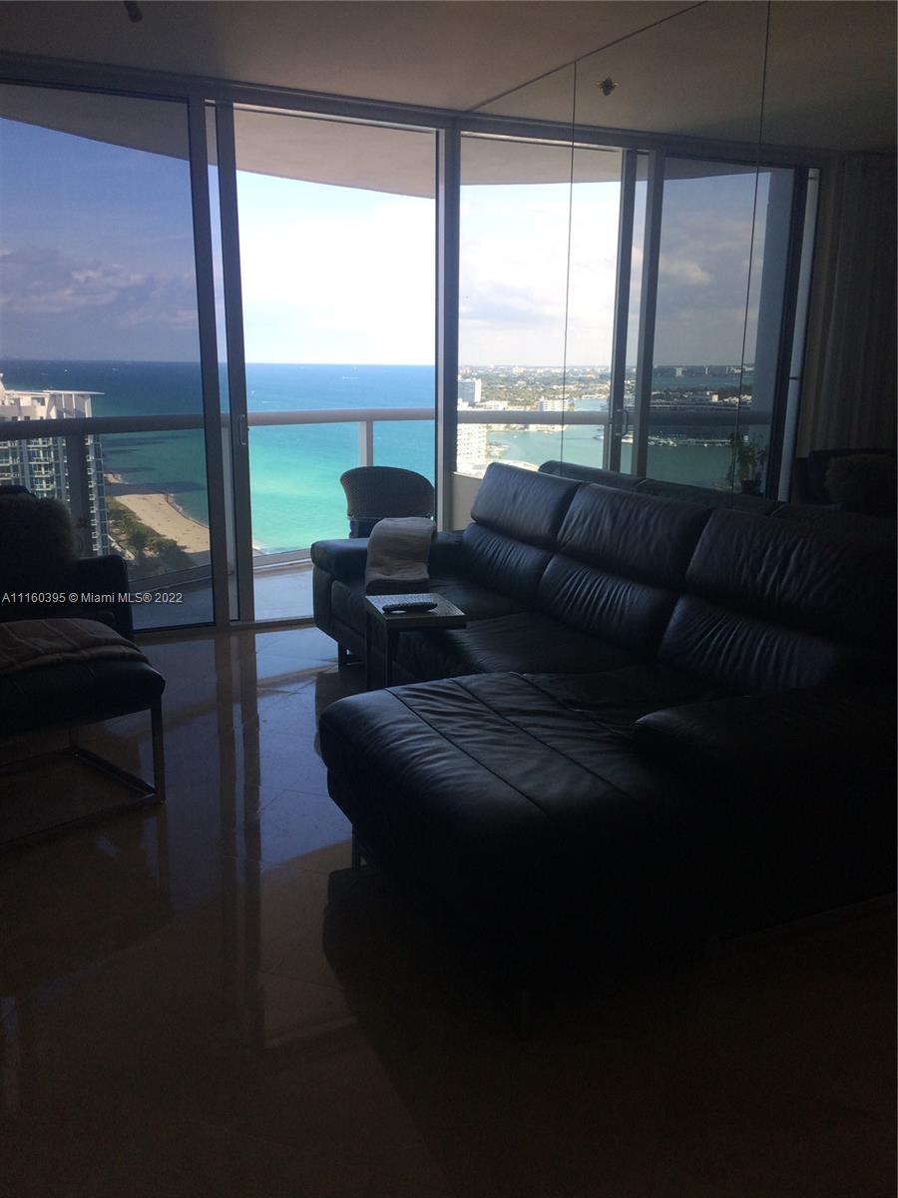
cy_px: 599
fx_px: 1003
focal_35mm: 29
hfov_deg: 48.2
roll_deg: -1.5
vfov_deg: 61.7
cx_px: 449
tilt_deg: -14.3
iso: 32
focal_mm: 4.15
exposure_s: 1/586
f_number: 2.2
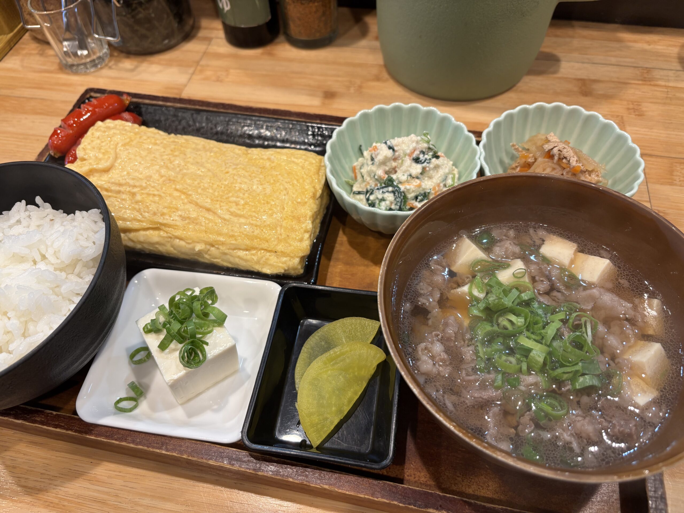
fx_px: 514
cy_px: 256
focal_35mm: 26
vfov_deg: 53.1
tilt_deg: -54.1
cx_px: 342
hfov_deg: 67.3
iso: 100
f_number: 1.6
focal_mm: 5.96
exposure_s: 1/60
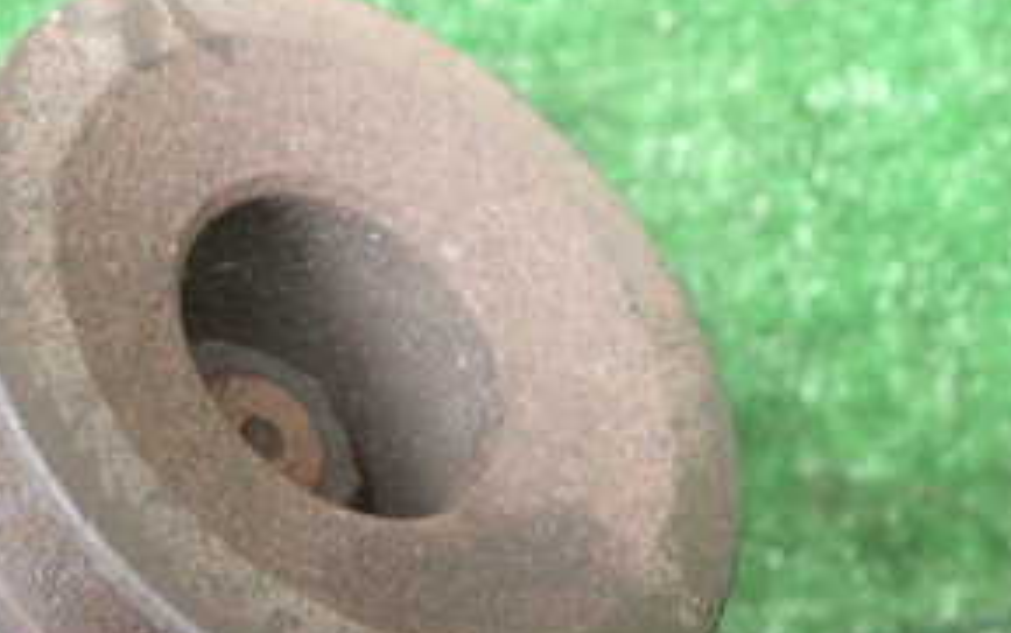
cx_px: 126
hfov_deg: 29.9
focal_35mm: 66
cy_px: 518
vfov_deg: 19.5
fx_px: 1820
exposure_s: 1/50
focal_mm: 5.4
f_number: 2.3
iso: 200
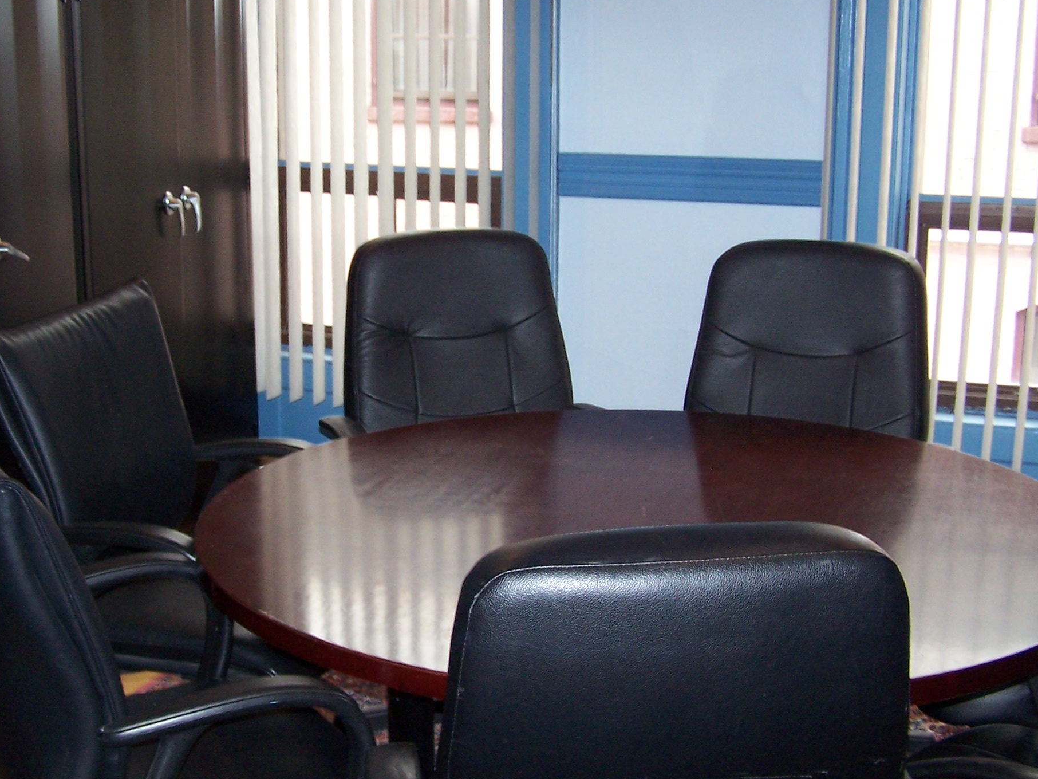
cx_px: 439
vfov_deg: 27.0
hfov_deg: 35.5
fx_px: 1619
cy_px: 408
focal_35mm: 54
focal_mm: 6.3
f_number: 2.8
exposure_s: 1/60
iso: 140
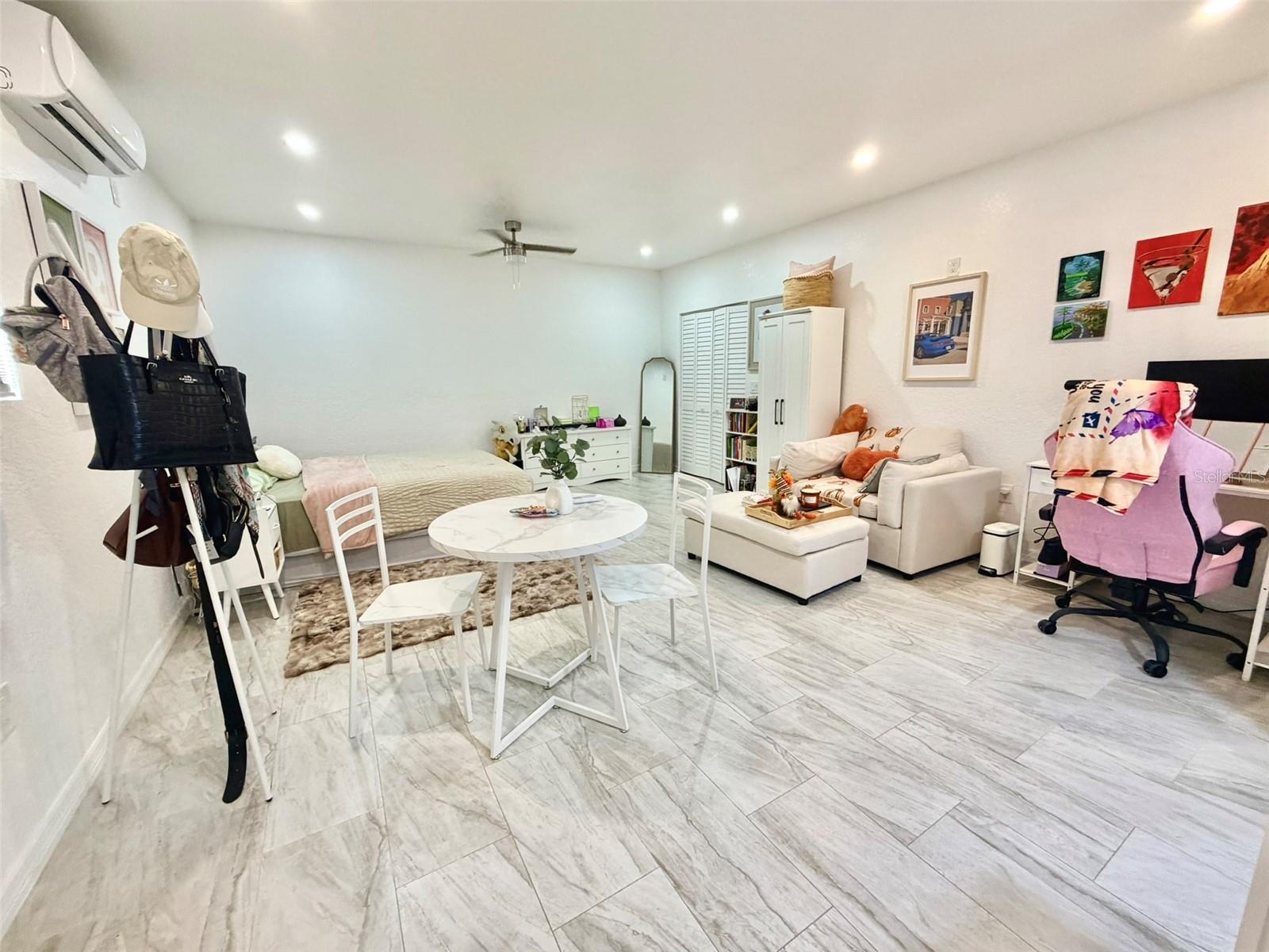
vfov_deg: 85.7
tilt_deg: -11.3
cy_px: 476
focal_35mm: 14
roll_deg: +1.4
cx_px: 634
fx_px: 513
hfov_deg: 102.1
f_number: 2.2
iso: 250
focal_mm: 2.22
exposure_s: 1/60
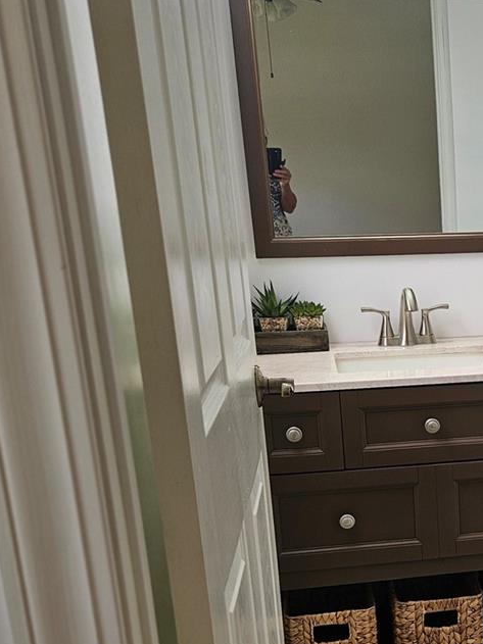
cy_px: 488
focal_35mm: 56
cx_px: 551
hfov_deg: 24.1
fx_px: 1042
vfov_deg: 33.6
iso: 32
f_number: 1.8
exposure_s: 1/120
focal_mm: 5.4
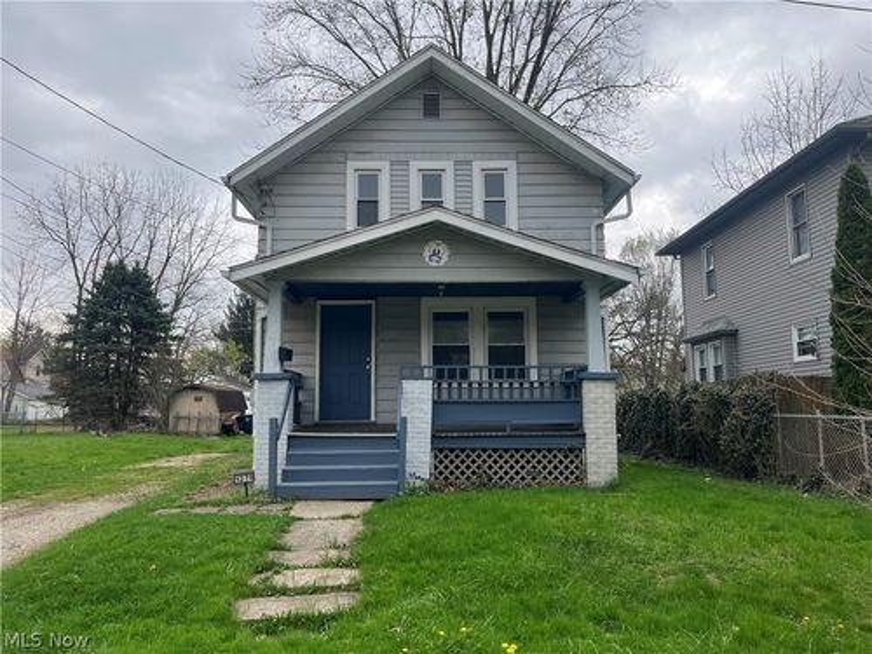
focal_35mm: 26
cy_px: 327
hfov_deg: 67.3
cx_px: 436
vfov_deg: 53.1
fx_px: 655
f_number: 1.6
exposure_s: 1/777
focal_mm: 5.1
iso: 50
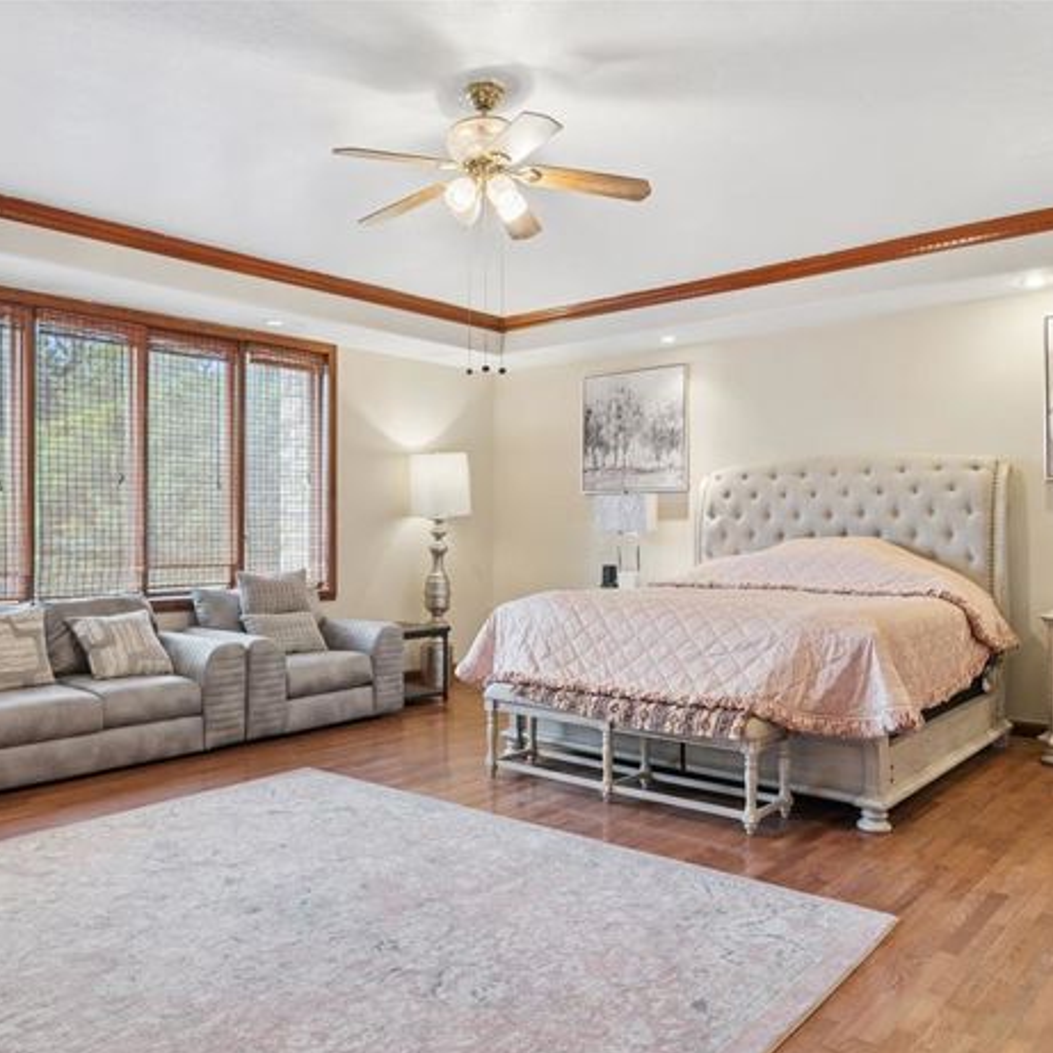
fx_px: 917
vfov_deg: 59.7
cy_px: 533
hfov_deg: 59.7
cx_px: 495
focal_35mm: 27
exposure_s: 1/1.25
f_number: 9
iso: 200
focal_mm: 20.5
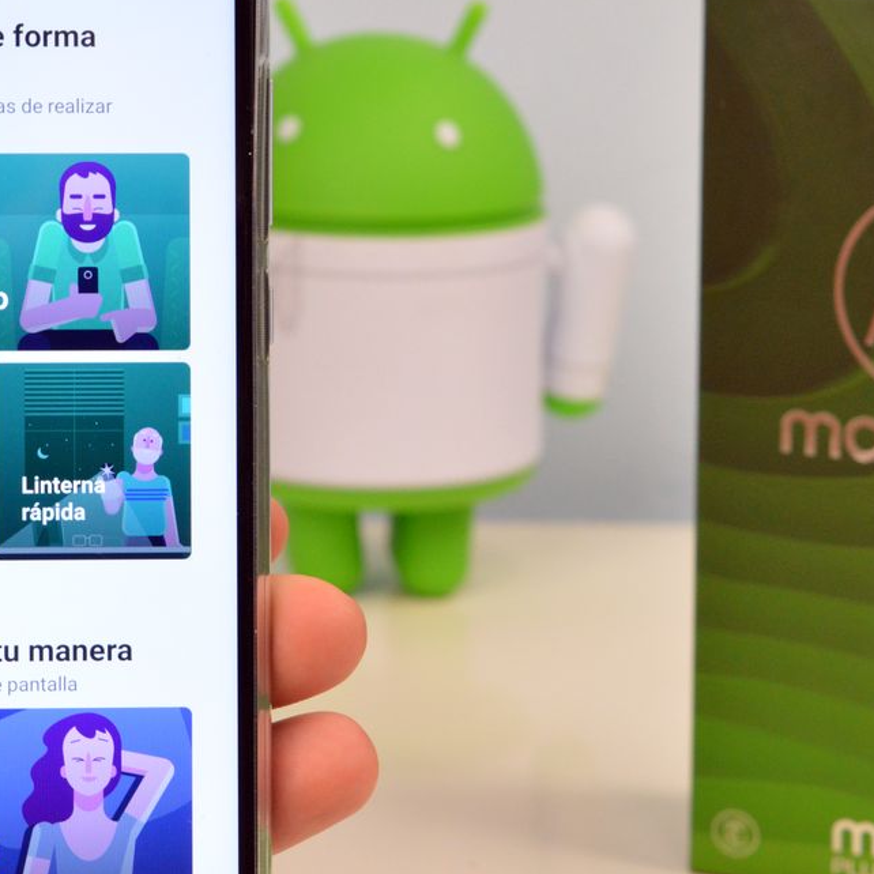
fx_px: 3399
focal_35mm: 119
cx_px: 257
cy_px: 374
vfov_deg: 14.6
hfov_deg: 14.6
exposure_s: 1/30
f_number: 10
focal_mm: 50
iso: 1600
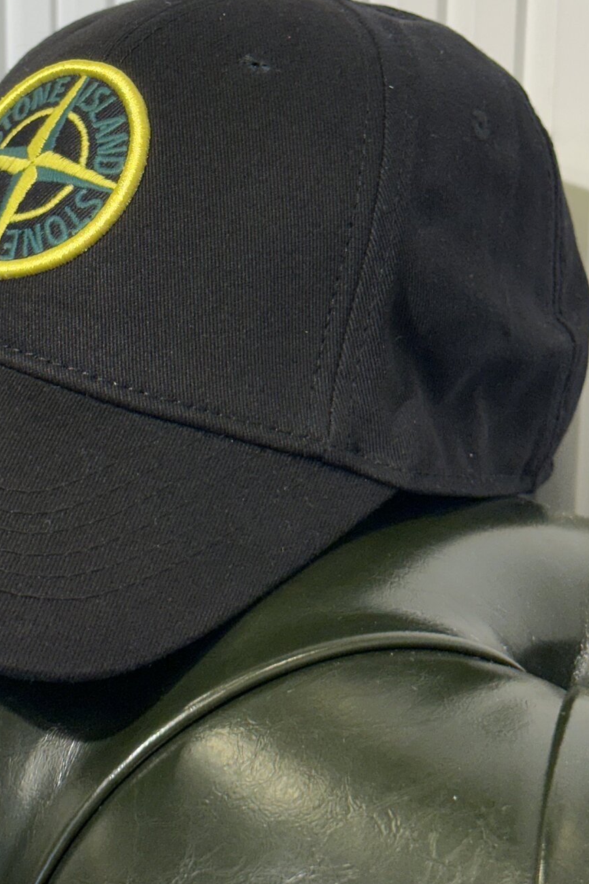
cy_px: 203
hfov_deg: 16.5
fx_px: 2012
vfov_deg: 24.4
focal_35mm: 82
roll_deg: -0.2
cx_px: 128
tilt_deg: -11.9
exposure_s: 1/100
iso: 64
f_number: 1.78
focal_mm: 6.86
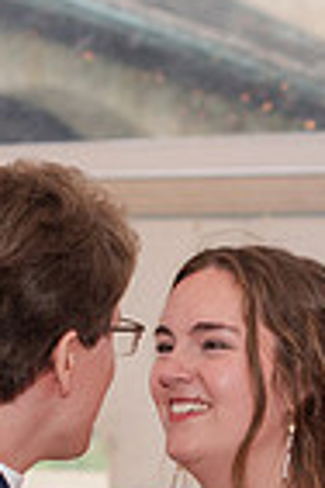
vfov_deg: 8.5
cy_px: 481
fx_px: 3250
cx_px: 254
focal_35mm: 240
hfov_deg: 5.7
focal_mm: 50
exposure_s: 1/200
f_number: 3.5
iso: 800
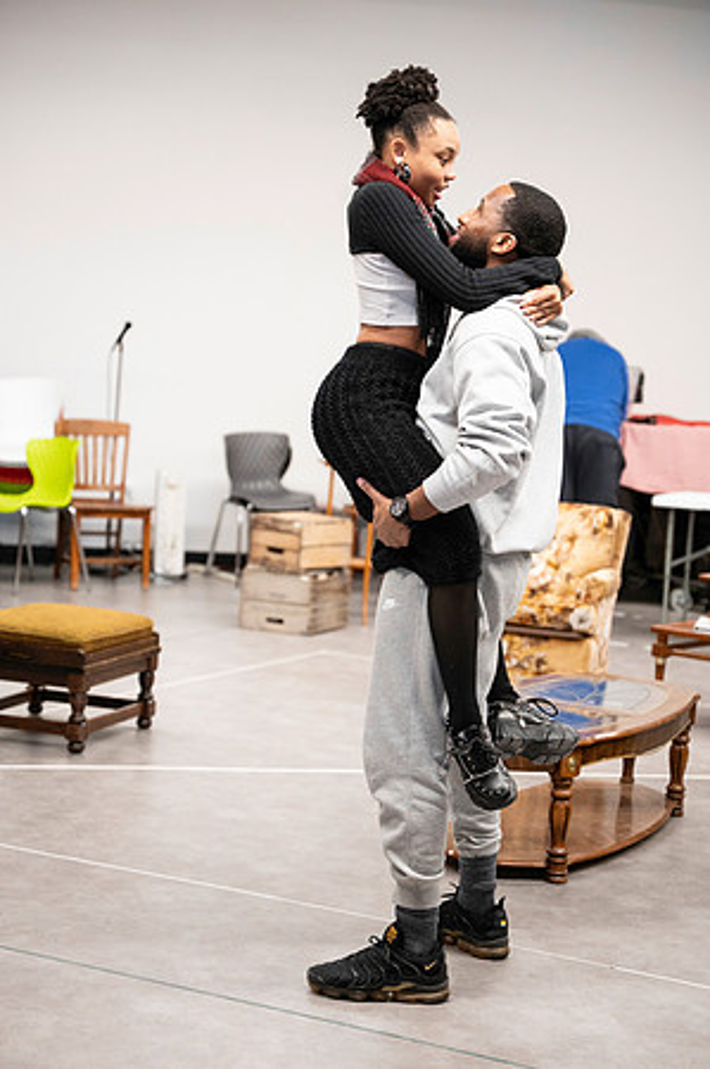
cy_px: 534
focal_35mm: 70
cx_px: 355
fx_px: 2075
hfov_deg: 19.4
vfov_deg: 28.9
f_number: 2.8
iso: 1600
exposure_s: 1/320
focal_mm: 70
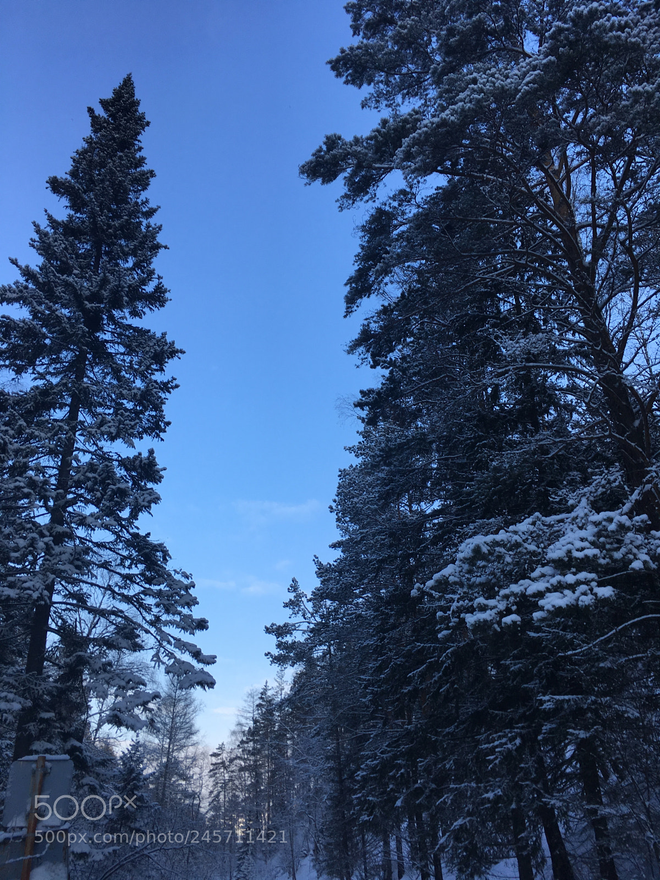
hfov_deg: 48.2
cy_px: 440
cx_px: 330
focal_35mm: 29
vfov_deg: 61.7
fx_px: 737
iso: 25
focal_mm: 4.15
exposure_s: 1/680
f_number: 2.2
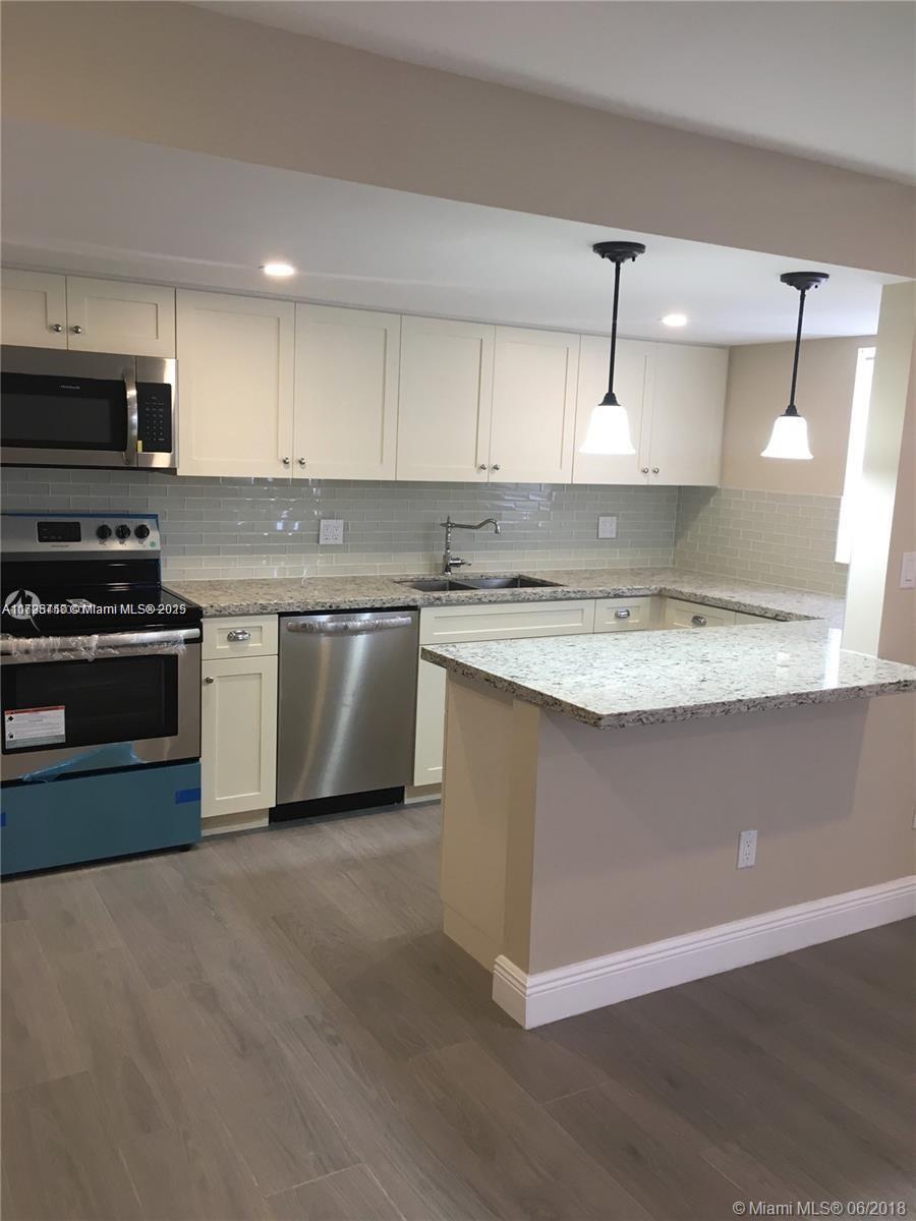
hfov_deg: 48.2
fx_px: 1023
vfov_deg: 61.7
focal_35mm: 29
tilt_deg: -9.2
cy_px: 610
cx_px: 458
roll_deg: -2.4
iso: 50
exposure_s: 1/30
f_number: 2.2
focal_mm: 4.15
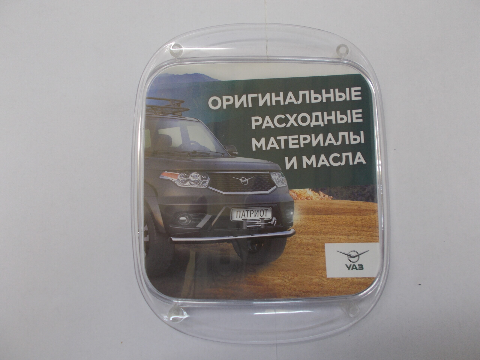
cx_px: 240
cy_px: 180
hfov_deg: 67.3
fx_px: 361
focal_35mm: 26
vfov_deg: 53.1
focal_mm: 4.6
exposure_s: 1/25
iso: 80
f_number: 3.2
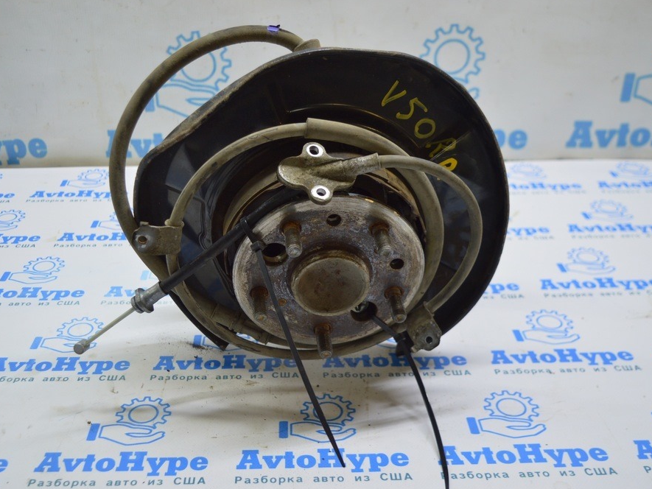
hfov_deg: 46.7
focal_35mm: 40
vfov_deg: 36.0
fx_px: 754
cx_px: 284
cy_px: 241
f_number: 4
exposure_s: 1/50
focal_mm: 24
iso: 400
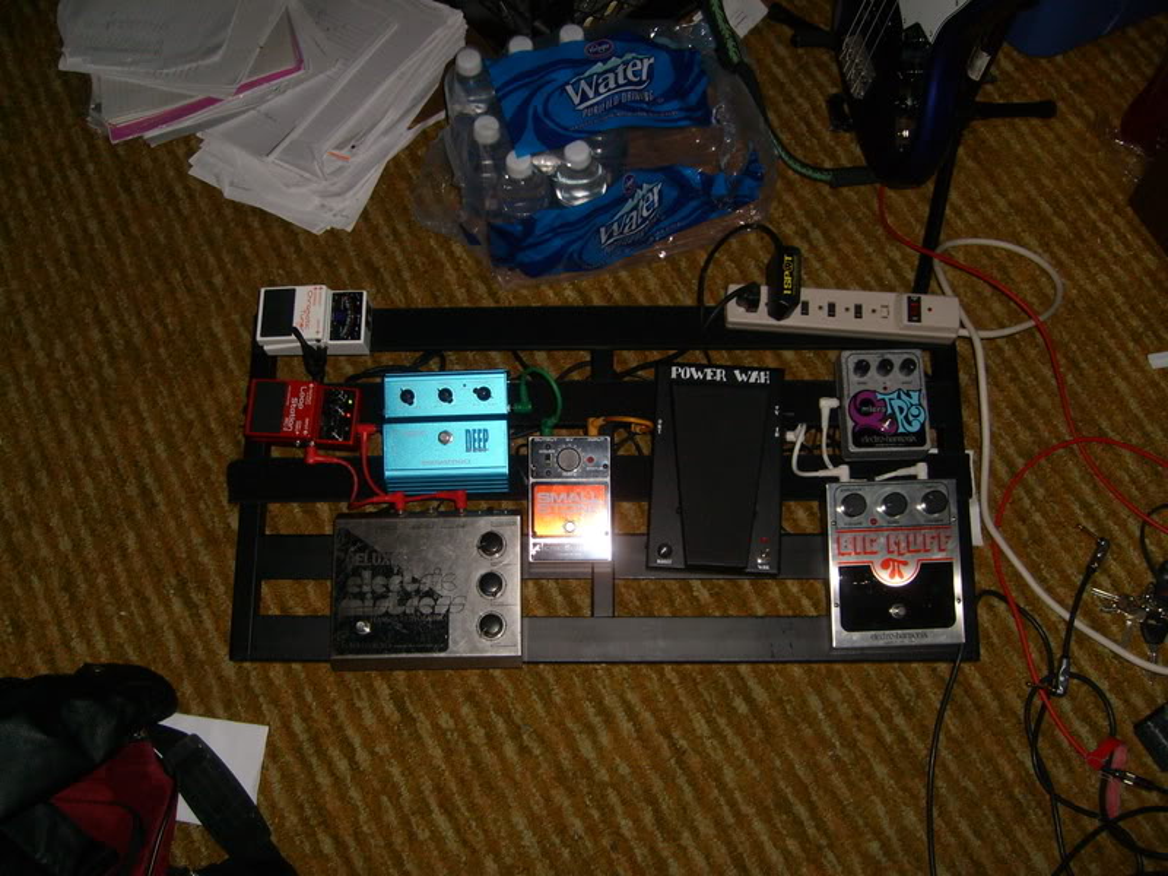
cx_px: 584
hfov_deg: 52.6
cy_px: 438
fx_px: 1181
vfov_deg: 40.7
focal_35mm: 35
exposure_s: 1/45
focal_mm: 5.8
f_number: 2.8
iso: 100
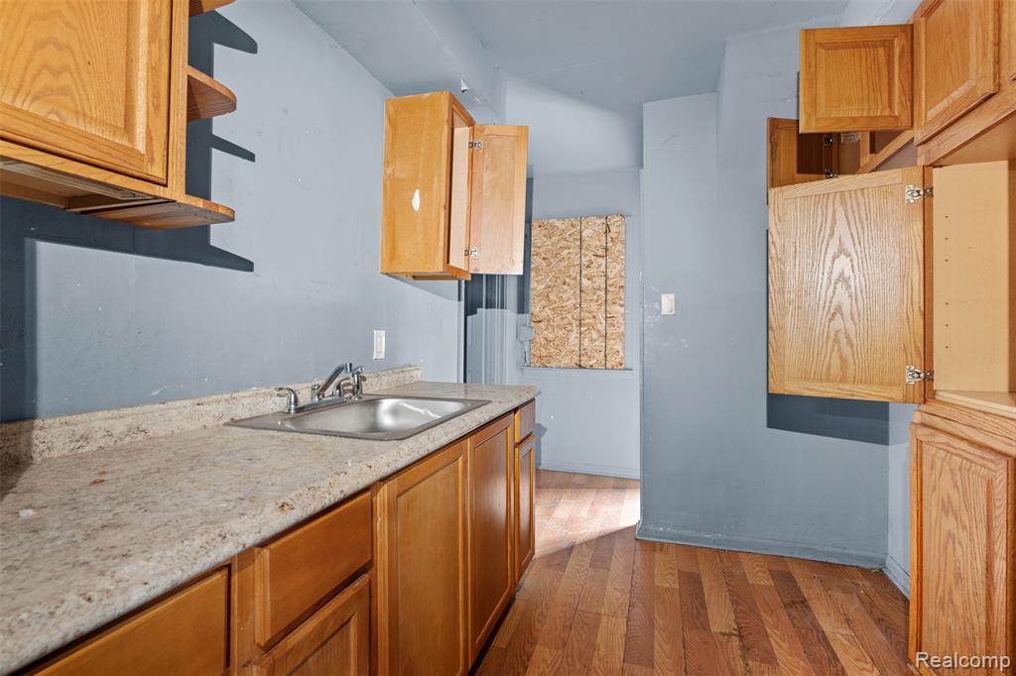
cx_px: 508
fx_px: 451
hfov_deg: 96.8
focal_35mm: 16
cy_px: 338
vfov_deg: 73.7
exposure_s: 8
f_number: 8
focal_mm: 16
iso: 1000
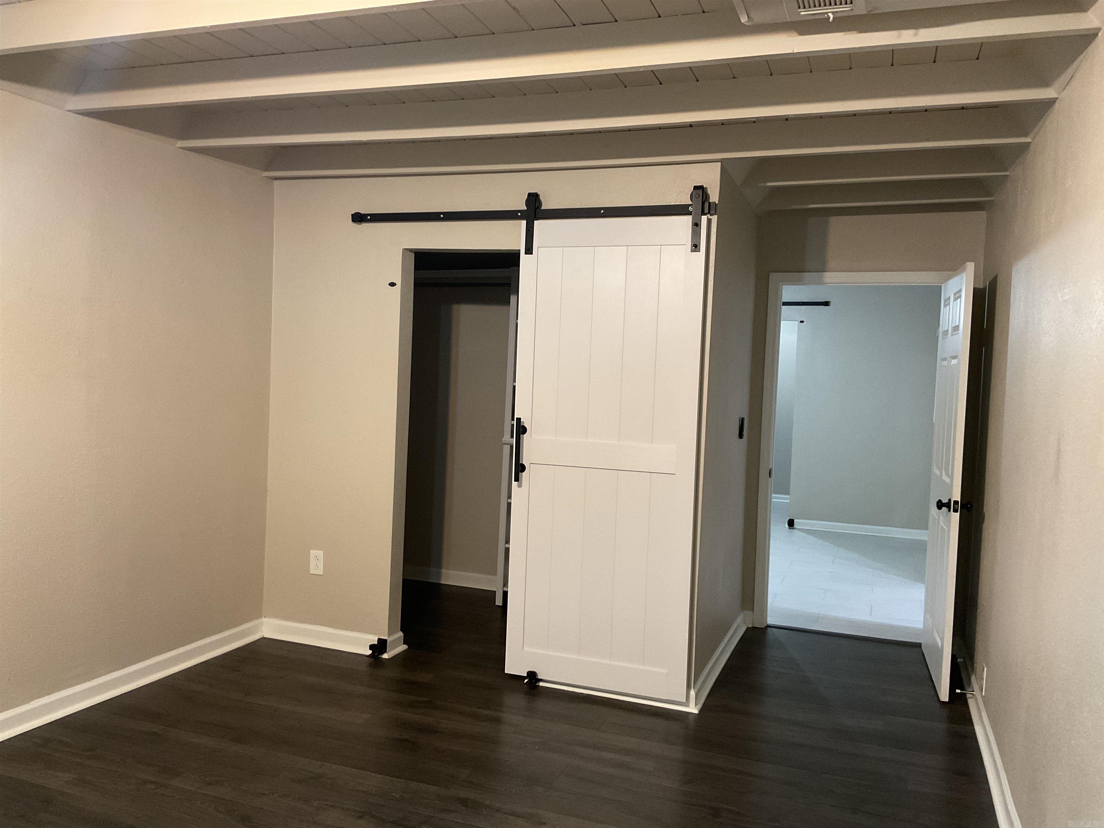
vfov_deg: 48.2
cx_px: 552
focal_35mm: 29
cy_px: 414
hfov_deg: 61.7
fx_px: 925
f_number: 1.8
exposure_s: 1/40
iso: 250
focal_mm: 3
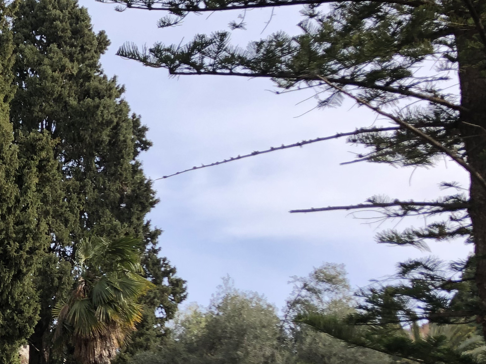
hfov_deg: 23.7
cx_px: -135
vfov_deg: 19.6
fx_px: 1025
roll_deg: +0.8
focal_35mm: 73
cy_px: 355
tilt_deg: +13.4
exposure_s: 1/466
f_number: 1.8
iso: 20
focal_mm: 4
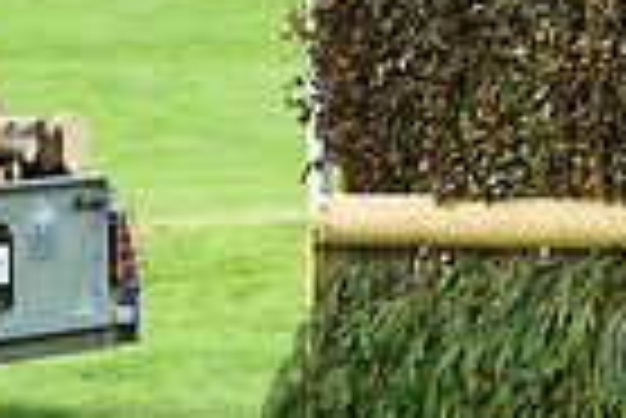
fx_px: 7990
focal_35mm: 459
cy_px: -58
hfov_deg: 4.4
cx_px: 1243
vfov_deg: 3.0
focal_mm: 110
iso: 1600
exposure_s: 1/1250
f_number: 5.6
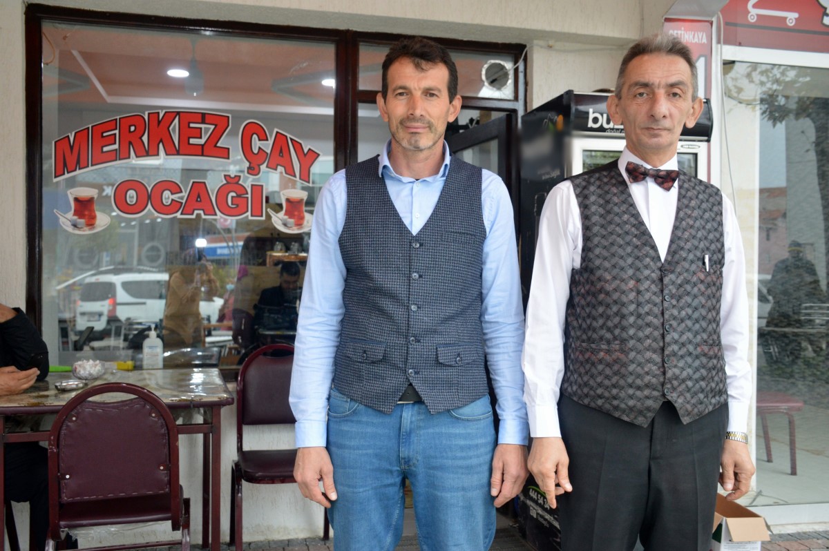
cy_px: 276
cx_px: 414
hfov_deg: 55.1
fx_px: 794
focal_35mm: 34
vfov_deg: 38.3
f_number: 4.5
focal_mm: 23
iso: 800
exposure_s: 1/125
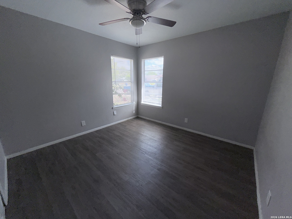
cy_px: 110
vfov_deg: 85.7
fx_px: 118
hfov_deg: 102.1
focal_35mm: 14
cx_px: 146
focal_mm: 2.22
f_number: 2.2
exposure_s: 1/271
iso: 16
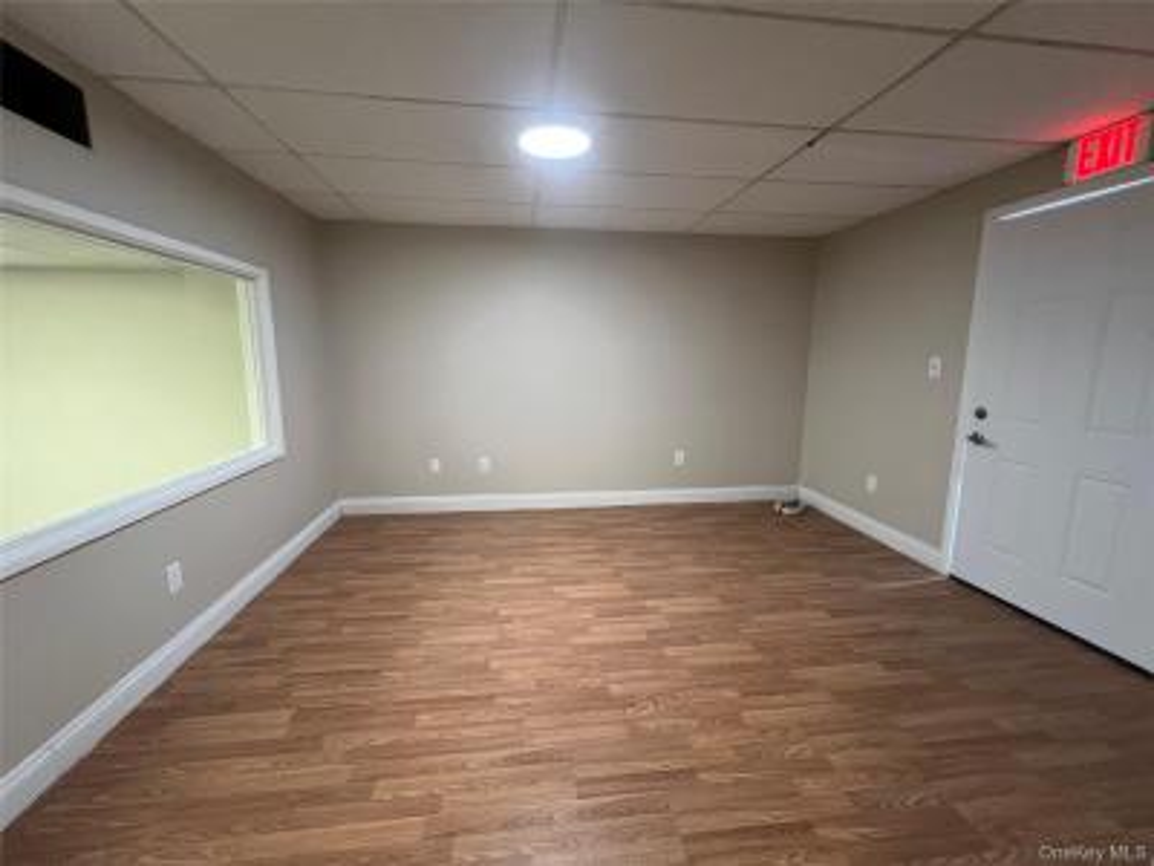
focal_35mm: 13
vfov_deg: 89.9
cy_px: 433
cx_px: 577
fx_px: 433
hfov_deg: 106.2
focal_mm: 1.57
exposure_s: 1/60
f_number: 1.8
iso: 320
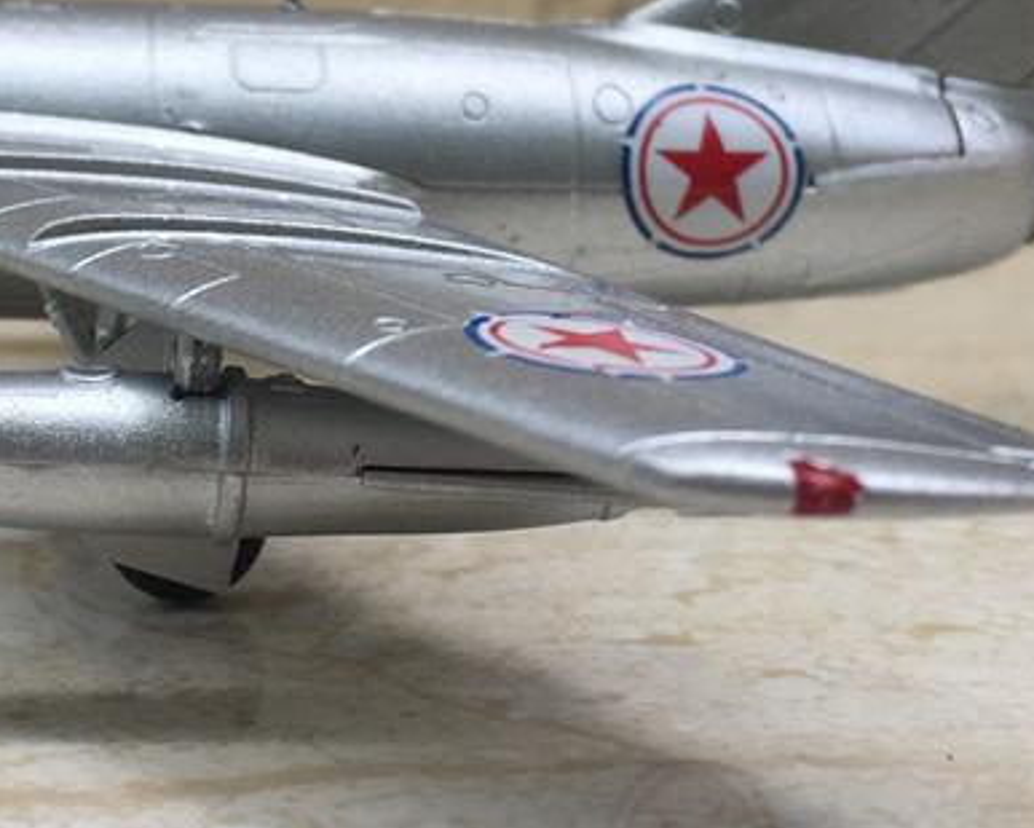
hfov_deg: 25.3
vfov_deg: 19.9
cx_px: 378
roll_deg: -3.1
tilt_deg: -5.1
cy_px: 35
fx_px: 2296
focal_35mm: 75
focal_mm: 4.15
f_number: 2.2
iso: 32
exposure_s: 1/338
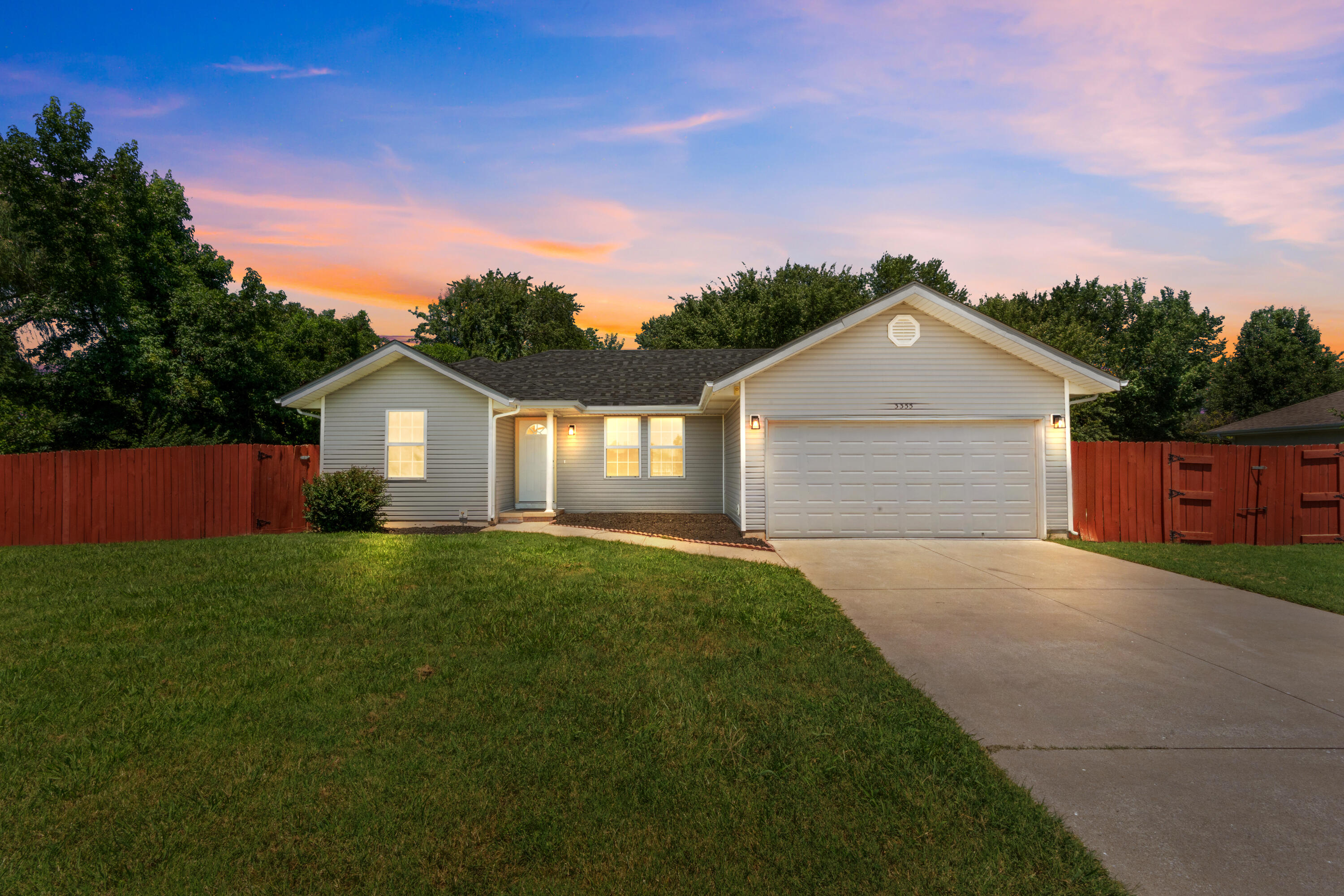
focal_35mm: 16
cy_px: 448
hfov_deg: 96.7
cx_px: 672
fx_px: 597
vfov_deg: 73.7
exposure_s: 1/50
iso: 400
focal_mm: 16
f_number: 22
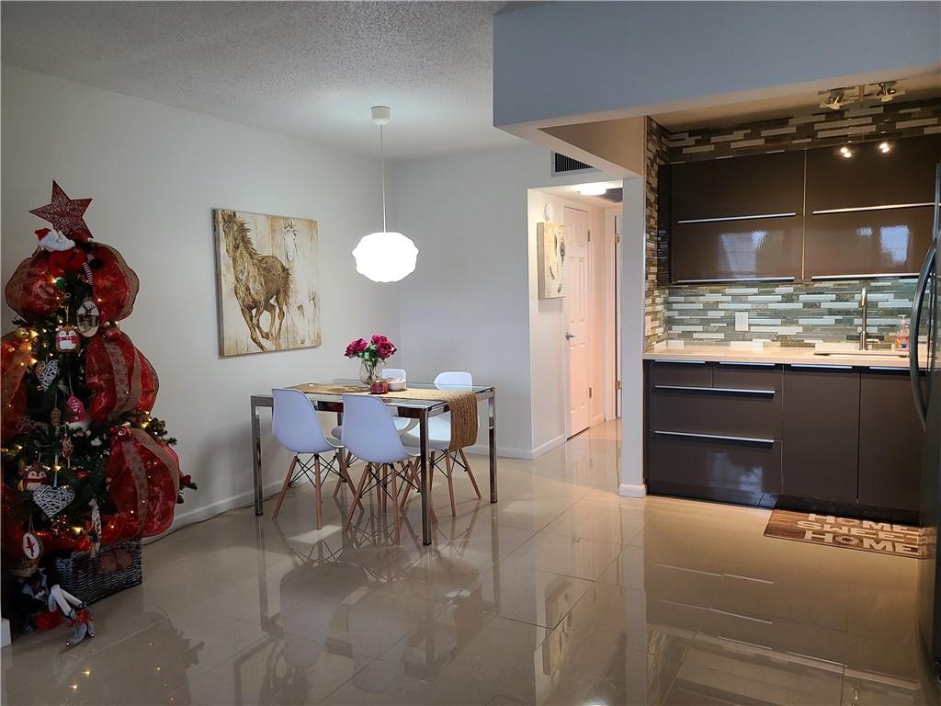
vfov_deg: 53.1
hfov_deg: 67.3
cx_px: 470
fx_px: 707
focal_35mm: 26
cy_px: 353
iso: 125
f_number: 1.8
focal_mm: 5.4
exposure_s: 1/60
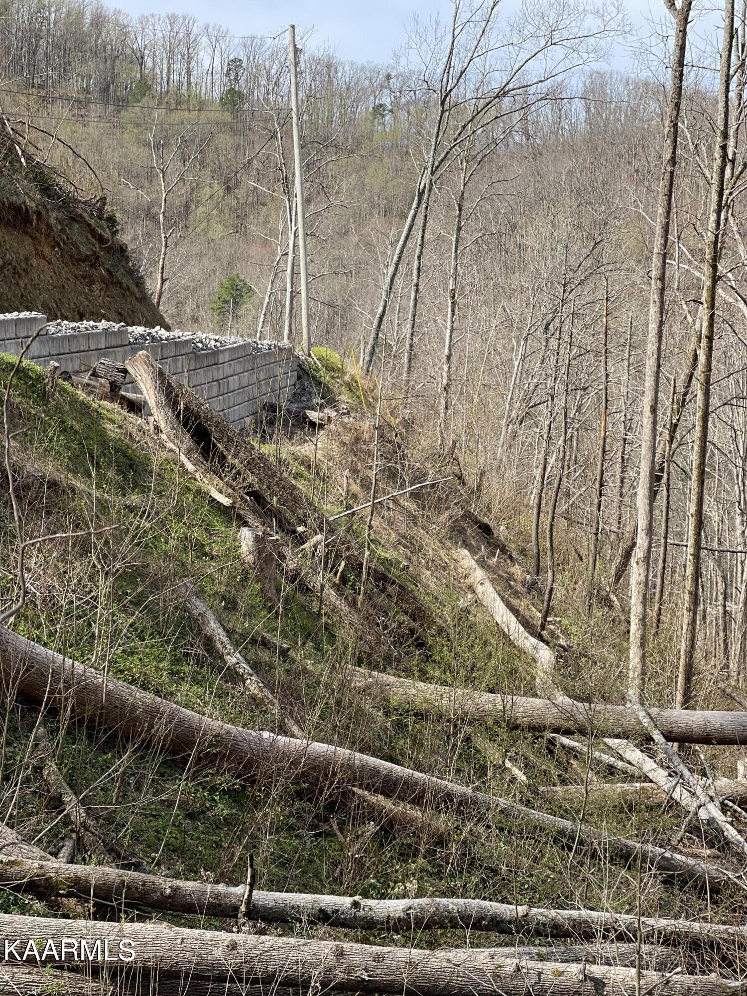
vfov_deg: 30.3
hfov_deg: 22.9
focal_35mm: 64
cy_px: 498
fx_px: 1841
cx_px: 374
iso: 32
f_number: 2.2
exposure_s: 1/619
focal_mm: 7.5
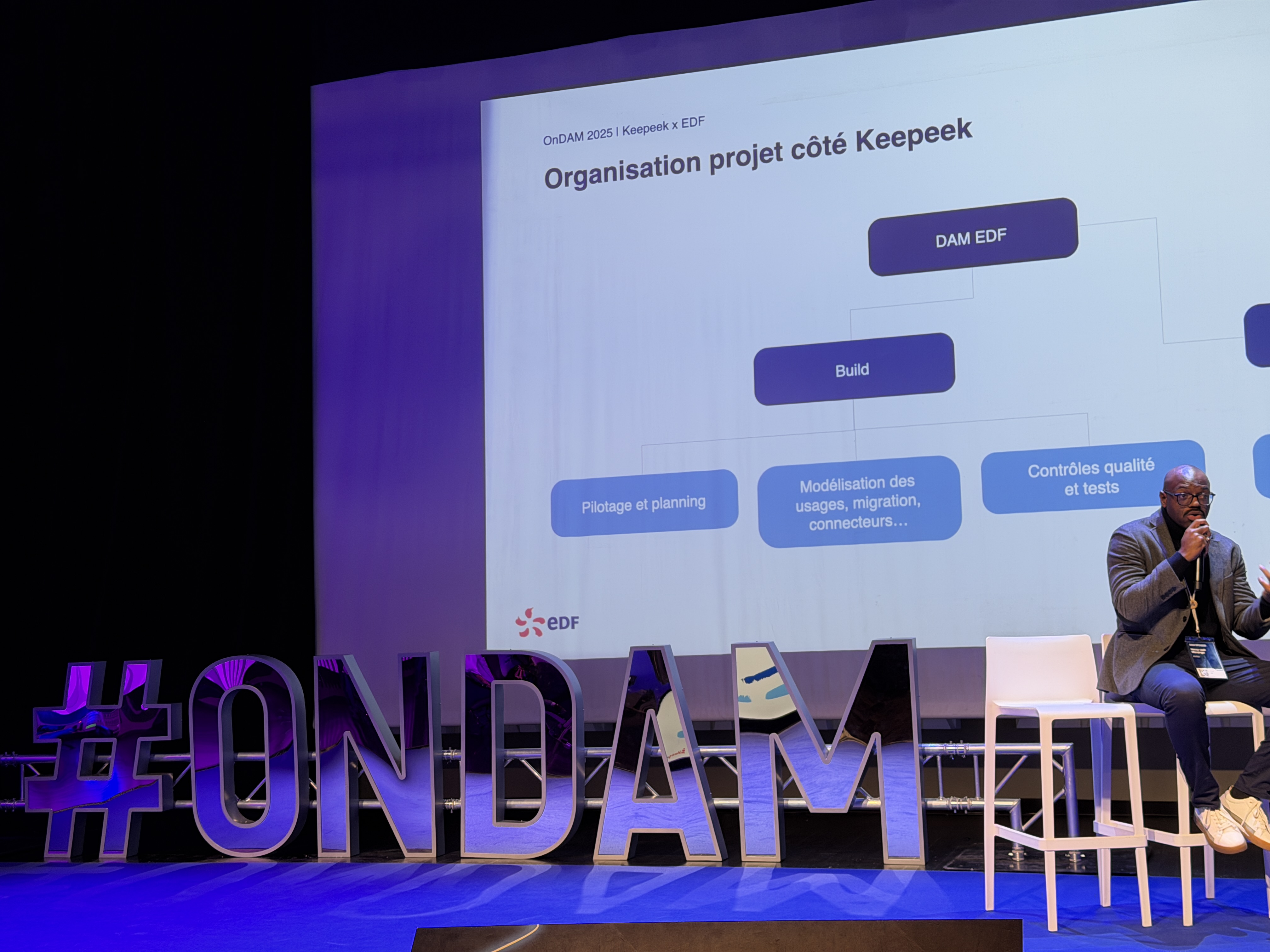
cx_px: 635
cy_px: 476
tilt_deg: +3.0
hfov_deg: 39.7
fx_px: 1761
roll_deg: +2.2
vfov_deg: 30.3
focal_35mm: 48
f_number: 1.78
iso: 100
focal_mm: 6.76
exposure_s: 1/50
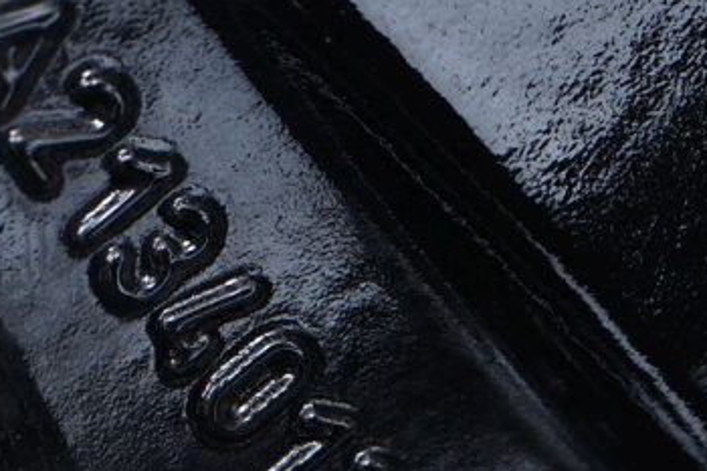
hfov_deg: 5.8
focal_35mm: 357
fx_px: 7007
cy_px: 250
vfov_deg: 3.8
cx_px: 428
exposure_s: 1/125
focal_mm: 65
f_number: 7.1
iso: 250
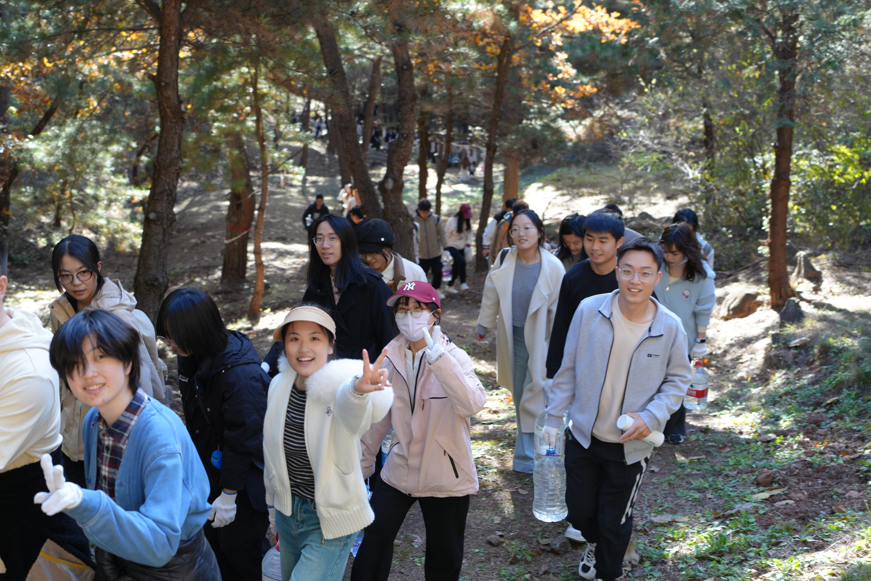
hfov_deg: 39.6
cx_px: 436
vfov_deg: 27.0
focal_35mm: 50
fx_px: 1210
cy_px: 290
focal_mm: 50
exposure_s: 1/125
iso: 400
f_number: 4
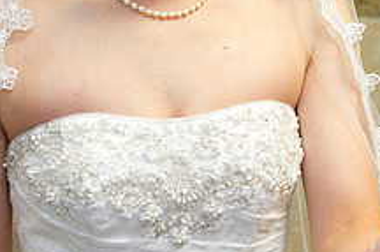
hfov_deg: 18.0
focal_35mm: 113
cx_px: 311
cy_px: 39
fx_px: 1190
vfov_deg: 12.0
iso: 1250
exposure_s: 1/125
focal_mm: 42
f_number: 4
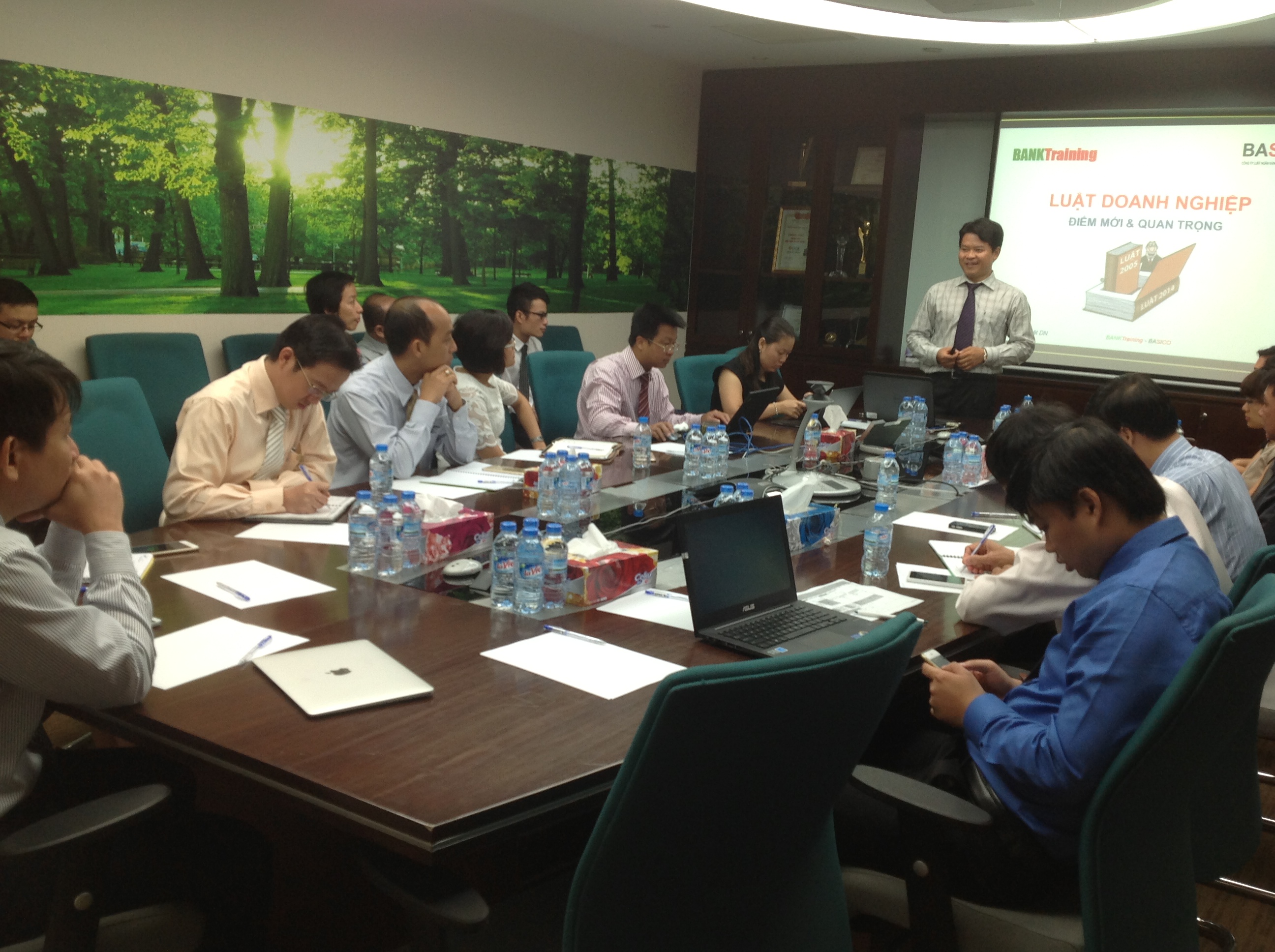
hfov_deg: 52.7
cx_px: 638
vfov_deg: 40.6
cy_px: 476
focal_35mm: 35
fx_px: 1287
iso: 50
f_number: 2.4
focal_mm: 4.28
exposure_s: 1/33
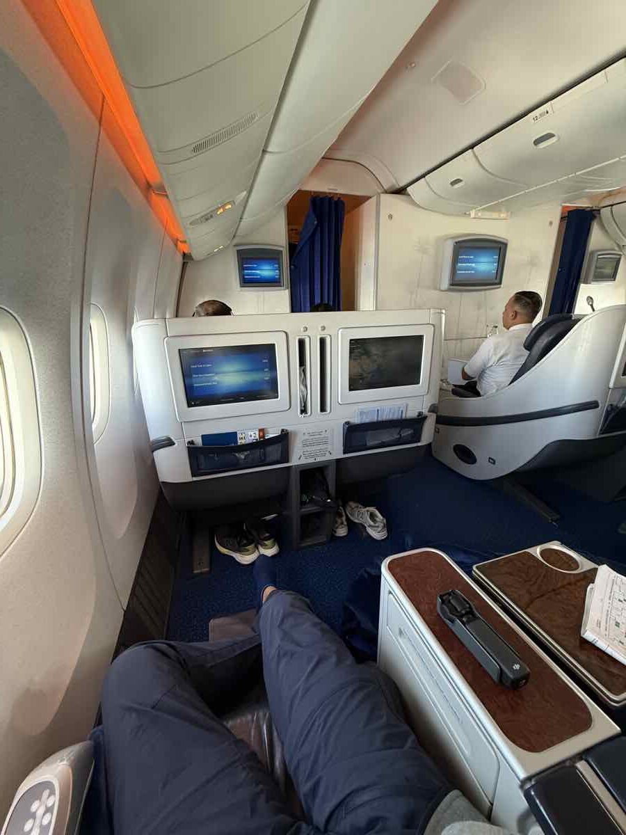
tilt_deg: -19.1
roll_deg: +0.8
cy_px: 418
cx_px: 313
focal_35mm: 14
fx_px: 338
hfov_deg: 85.7
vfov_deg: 102.1
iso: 320
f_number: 2.2
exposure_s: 1/58
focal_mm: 2.22
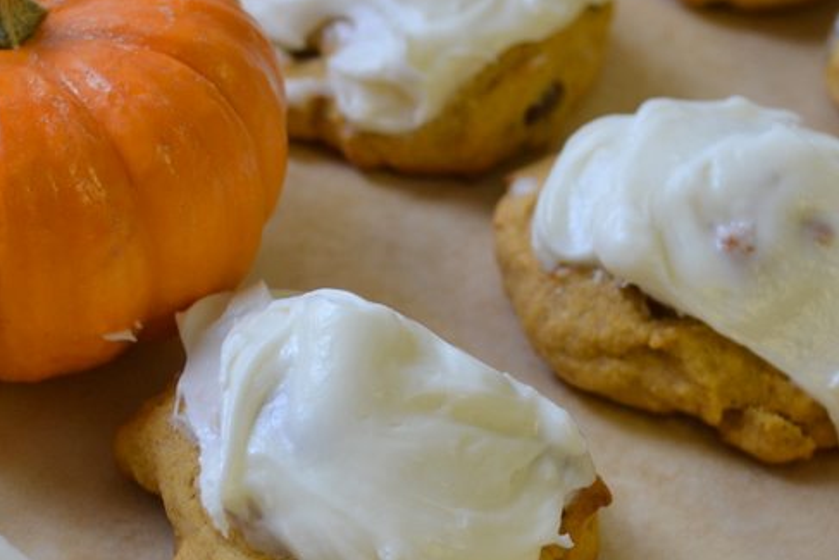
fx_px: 2354
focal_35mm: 101
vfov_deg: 13.6
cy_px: 325
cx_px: 400
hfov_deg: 20.2
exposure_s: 1/50
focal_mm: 32
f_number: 4.8
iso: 400
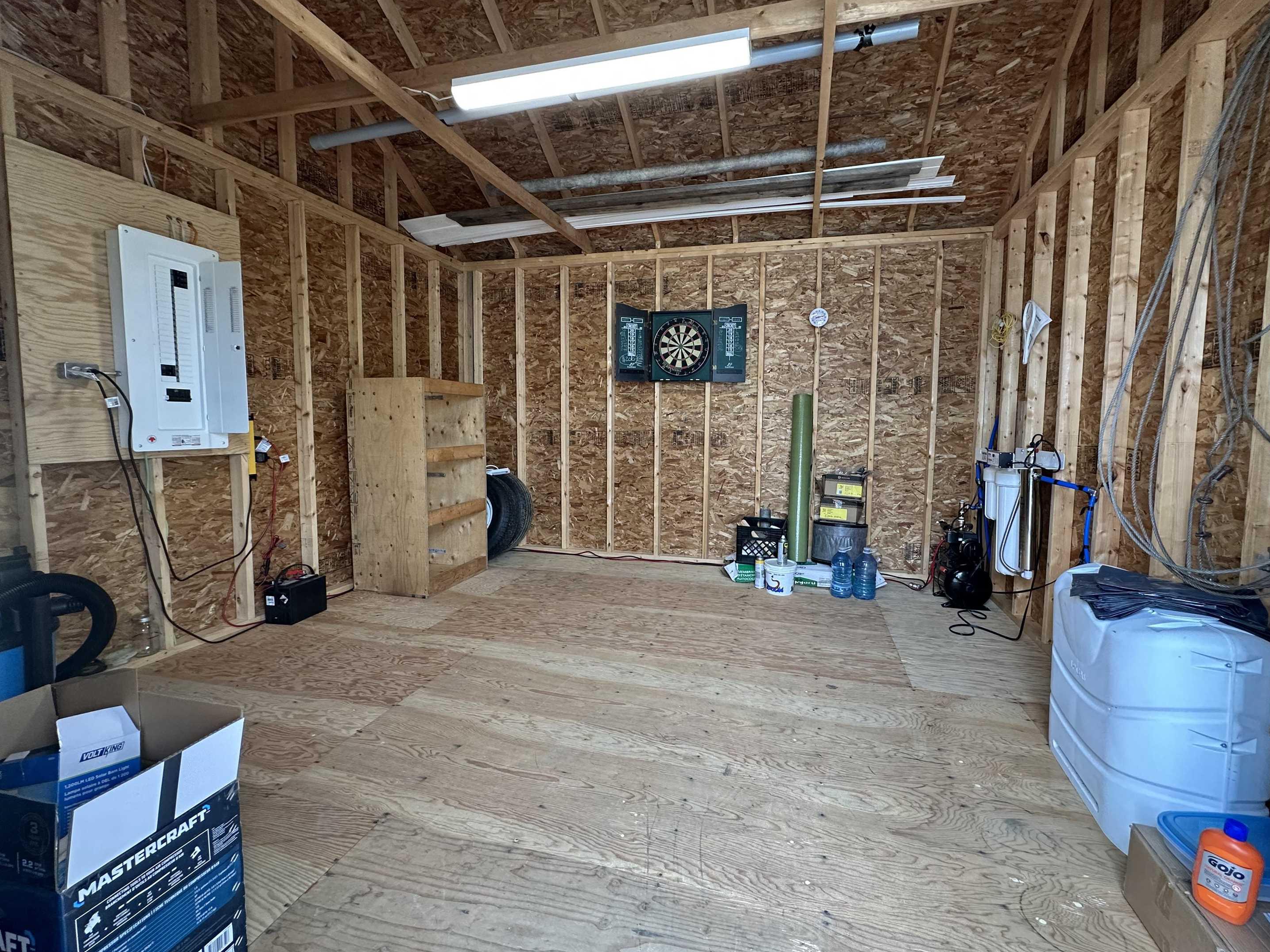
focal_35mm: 15
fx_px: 550
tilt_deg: -4.8
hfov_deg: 98.1
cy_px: 464
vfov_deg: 81.7
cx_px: 666
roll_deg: -0.8
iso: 200
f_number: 2.2
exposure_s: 1/120
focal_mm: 2.22
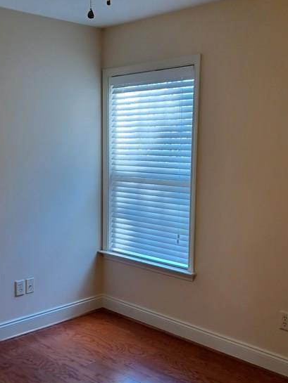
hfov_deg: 32.9
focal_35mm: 44
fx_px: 488
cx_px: 130
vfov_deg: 42.9
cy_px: 212
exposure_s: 1/59
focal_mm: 4.6
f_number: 1.8
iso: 250
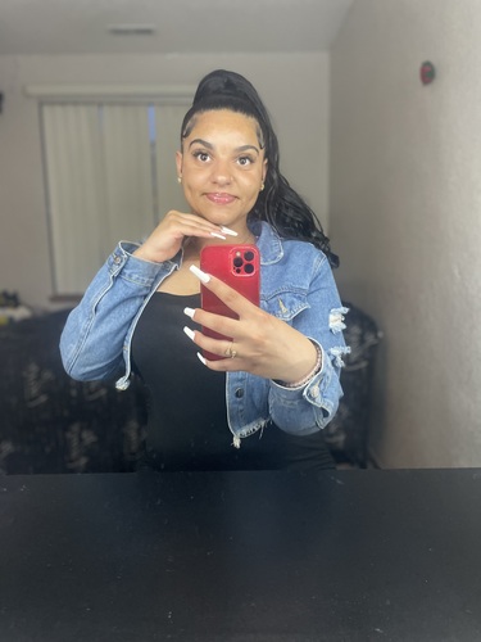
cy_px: 321
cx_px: 240
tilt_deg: -6.2
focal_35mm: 26
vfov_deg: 67.3
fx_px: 482
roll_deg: +1.4
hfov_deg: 53.1
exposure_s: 1/60
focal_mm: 4.2
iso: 250
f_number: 1.6
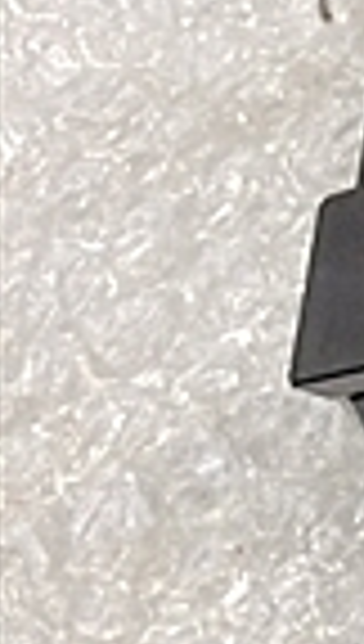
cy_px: 108
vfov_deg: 15.1
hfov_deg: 6.8
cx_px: 1434
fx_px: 2407
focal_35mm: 141
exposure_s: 1/30
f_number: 2.2
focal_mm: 4.15
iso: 50
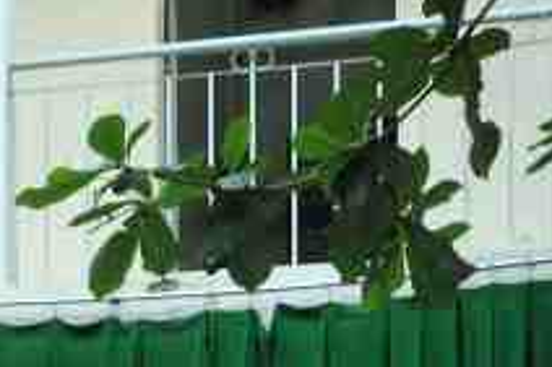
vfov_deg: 6.5
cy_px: 757
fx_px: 3146
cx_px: -411
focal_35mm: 205
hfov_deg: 9.6
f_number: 9
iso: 200
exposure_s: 1/40
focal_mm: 29
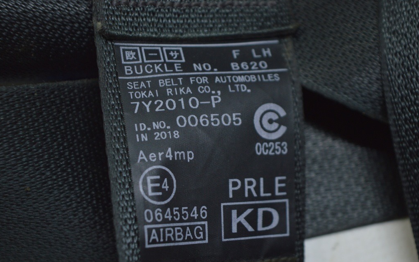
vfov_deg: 15.4
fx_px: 965
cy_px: 136
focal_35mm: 85
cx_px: 209
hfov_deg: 24.5
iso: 400
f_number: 5.6
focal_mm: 55
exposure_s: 1/40
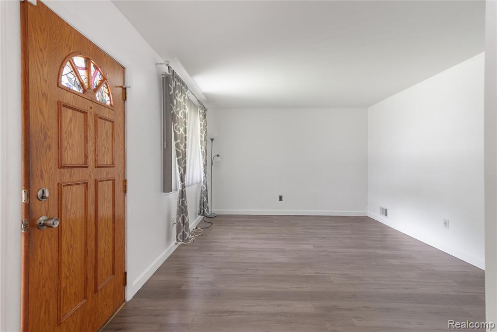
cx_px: 248
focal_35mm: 17
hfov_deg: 93.3
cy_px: 166
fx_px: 235
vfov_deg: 70.5
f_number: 8
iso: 400
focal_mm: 17
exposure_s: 1/8
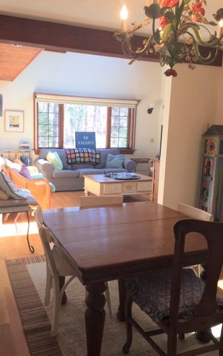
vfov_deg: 61.2
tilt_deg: -8.8
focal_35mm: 31
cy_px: 178
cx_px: 101
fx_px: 301
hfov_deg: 40.6
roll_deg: -2.3
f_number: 2.2
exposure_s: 1/60
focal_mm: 4.15
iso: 40
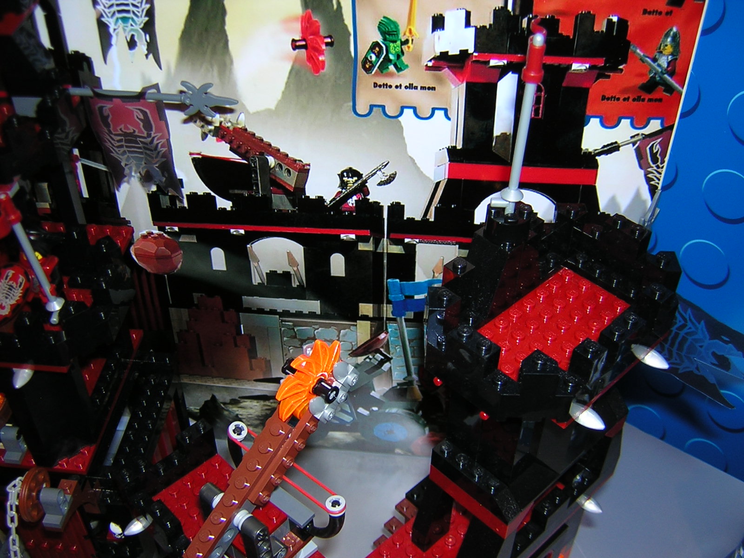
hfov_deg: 51.4
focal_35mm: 36
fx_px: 774
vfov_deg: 39.7
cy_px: 279
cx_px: 372
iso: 100
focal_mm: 4.7
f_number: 2.6
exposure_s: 1/60.1
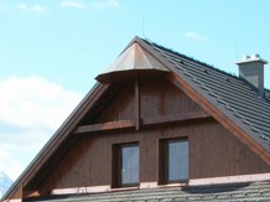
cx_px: 187
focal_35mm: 110
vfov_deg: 13.1
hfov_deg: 17.8
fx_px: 857
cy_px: 230
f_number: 5.9
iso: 50
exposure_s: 1/184
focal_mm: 6.6
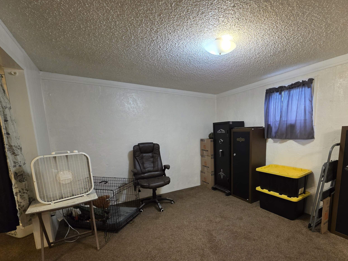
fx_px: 161
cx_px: 206
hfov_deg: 93.5
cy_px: 160
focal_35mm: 16
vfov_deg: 77.0
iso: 400
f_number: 1.9
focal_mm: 2.2
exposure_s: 1/60
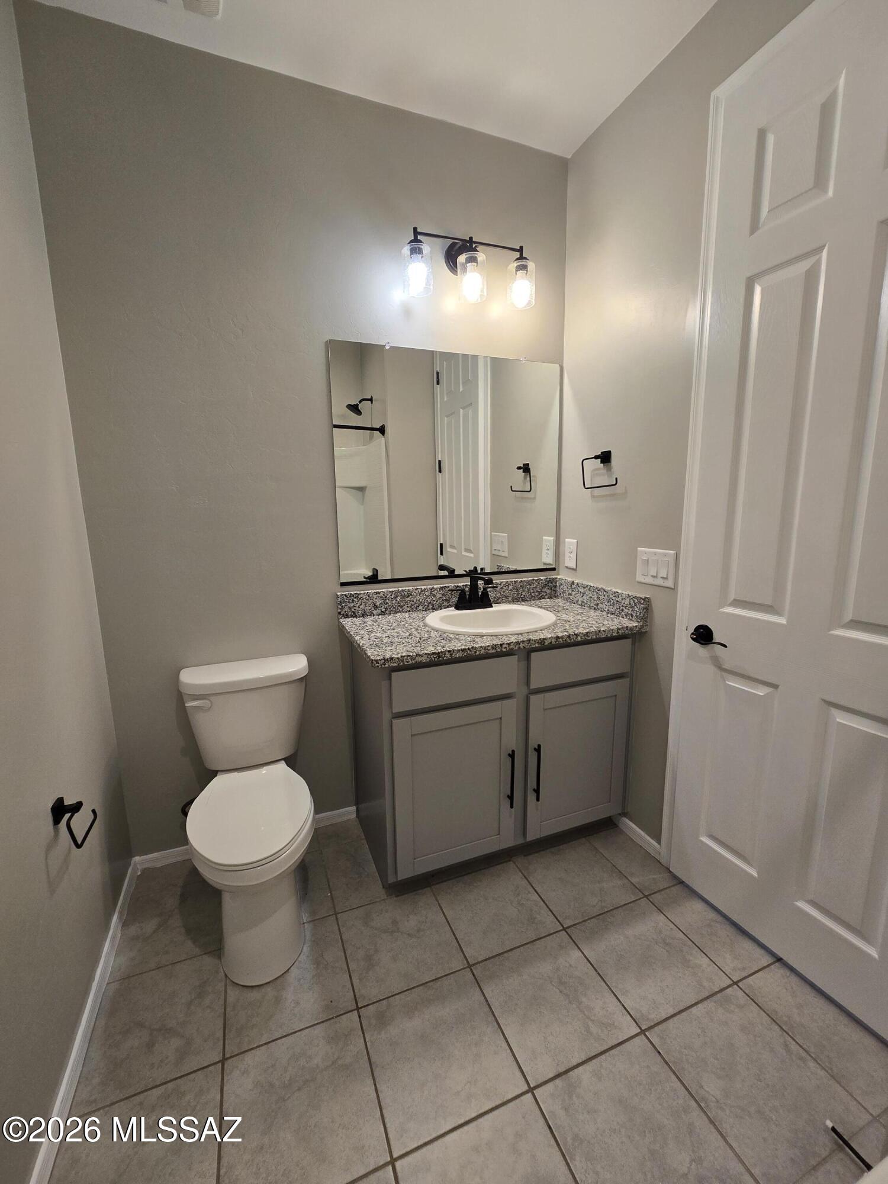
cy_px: 592
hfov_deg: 89.9
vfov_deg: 106.2
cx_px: 444
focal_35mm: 13
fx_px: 445
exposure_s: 1/60
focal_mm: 2.2
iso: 64
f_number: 2.2
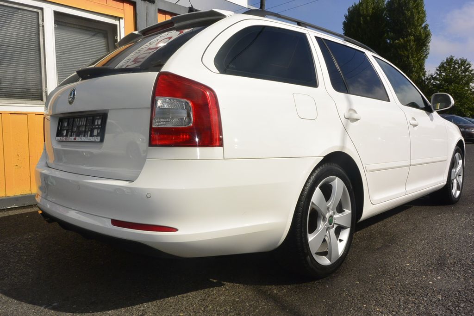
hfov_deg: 67.4
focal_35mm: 27
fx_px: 356
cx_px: 237
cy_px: 158
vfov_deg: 47.9
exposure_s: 1/250
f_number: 14
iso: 160
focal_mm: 10
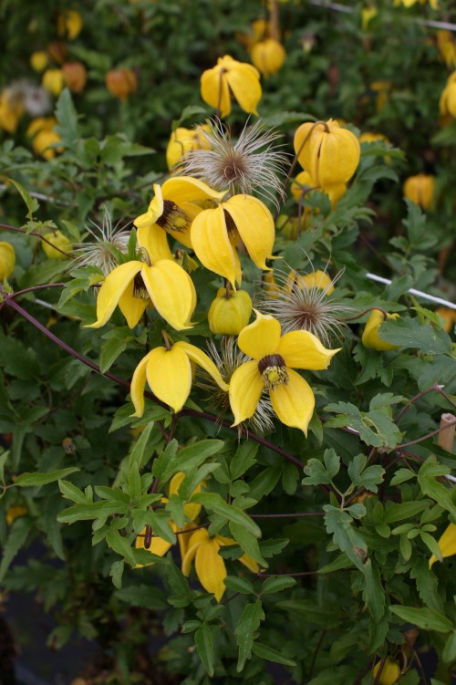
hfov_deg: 31.9
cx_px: 228
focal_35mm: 42
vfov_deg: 46.4
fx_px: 799
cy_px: 342
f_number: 5.6
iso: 100
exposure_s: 1/80
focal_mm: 28
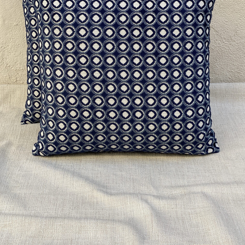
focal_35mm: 62
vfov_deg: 27.6
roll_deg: +0.3
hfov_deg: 27.7
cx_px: 122
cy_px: 84
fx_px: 496
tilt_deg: -20.3
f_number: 2
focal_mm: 6
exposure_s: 1/132
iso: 20
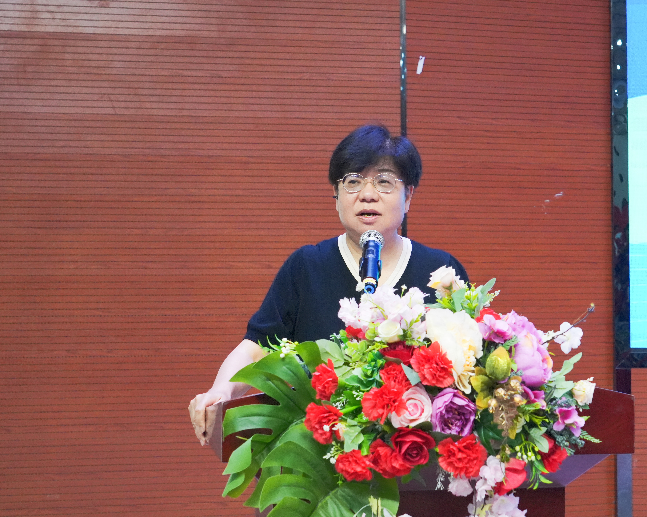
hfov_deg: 30.9
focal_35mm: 61
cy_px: 258
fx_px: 1168
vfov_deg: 25.0
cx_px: 387
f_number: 7.1
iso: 5000
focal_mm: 54
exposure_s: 1/125
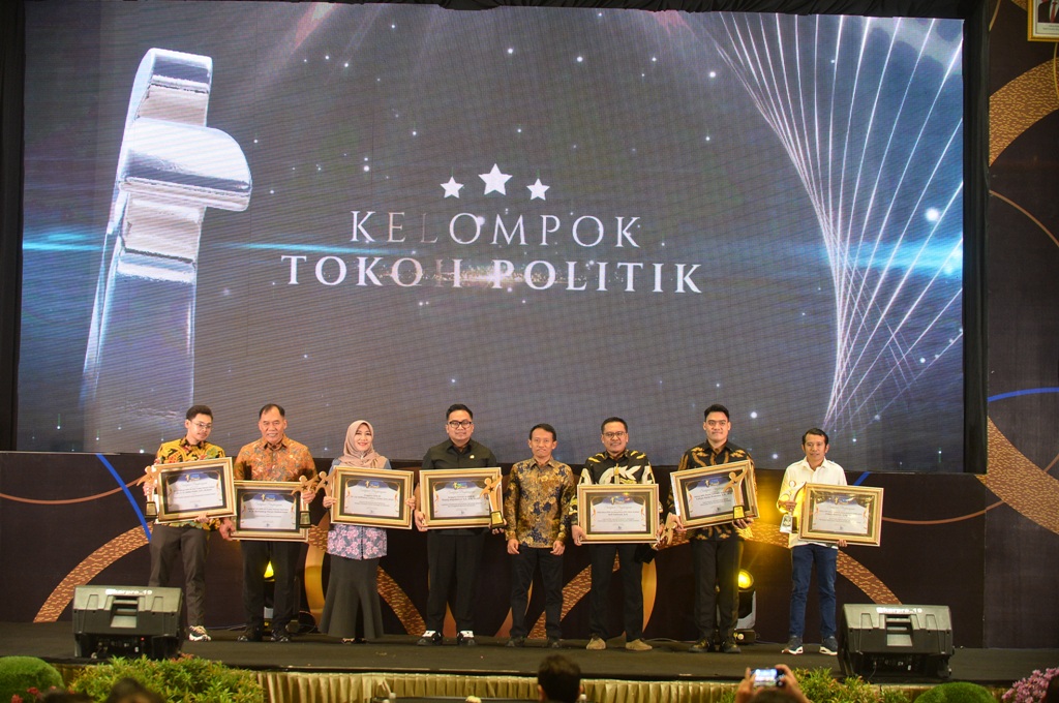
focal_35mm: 86
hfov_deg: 23.7
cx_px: 530
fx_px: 2527
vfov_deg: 15.8
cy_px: 352
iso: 2000
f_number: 3.2
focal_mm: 86
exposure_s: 1/125
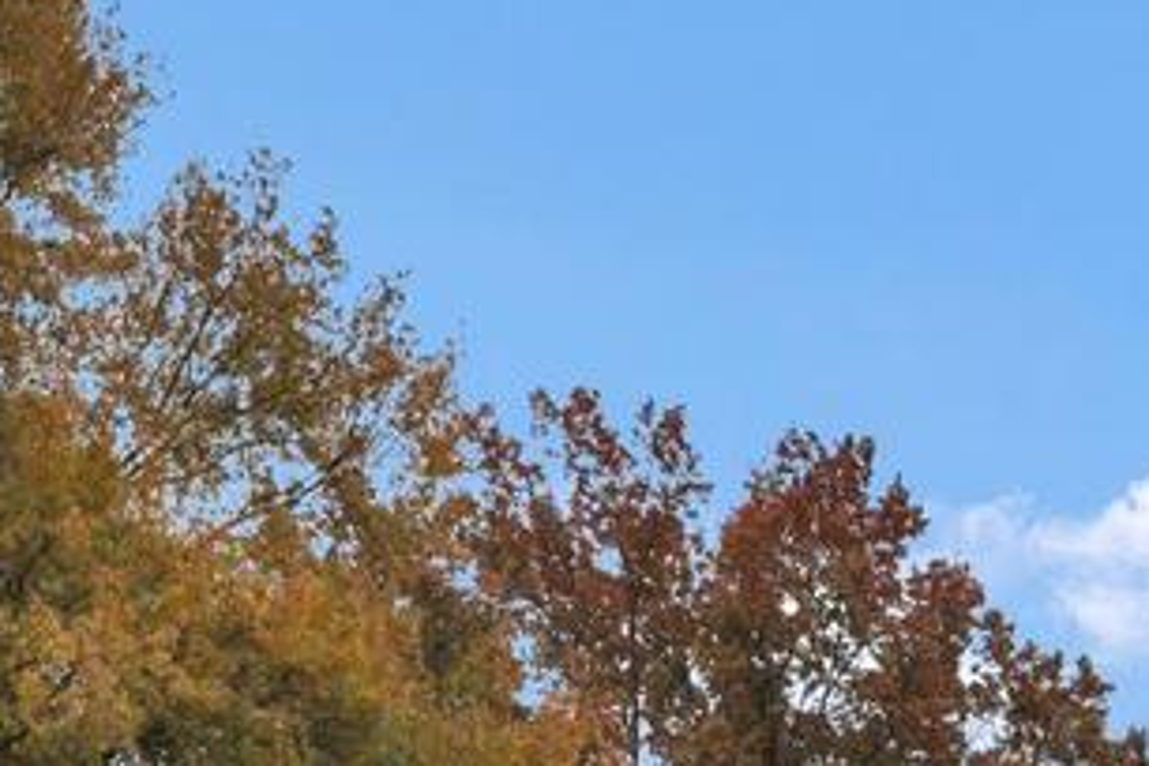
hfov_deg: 14.2
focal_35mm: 141
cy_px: 1348
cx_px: 1292
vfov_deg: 9.3
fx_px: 4500
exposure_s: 1/200
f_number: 7.1
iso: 160
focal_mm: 30
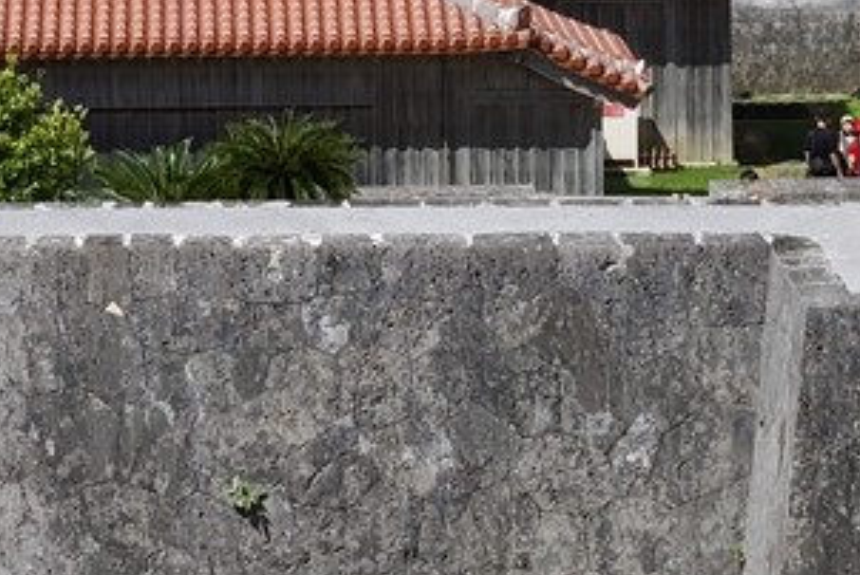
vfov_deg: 8.2
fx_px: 3874
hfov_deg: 12.5
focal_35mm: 162
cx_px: -68
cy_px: -413
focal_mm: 6.07
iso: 50
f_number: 1.7
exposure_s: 1/810
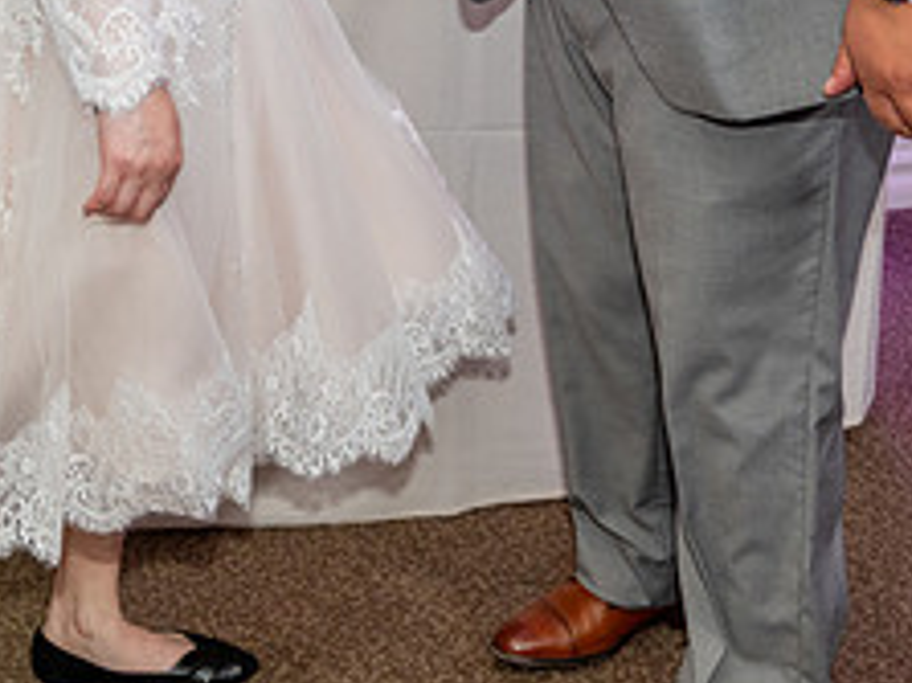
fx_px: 1843
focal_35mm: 70
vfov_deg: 19.5
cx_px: 321
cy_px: -180
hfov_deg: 27.7
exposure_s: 1/100
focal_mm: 24
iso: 800
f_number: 2.8
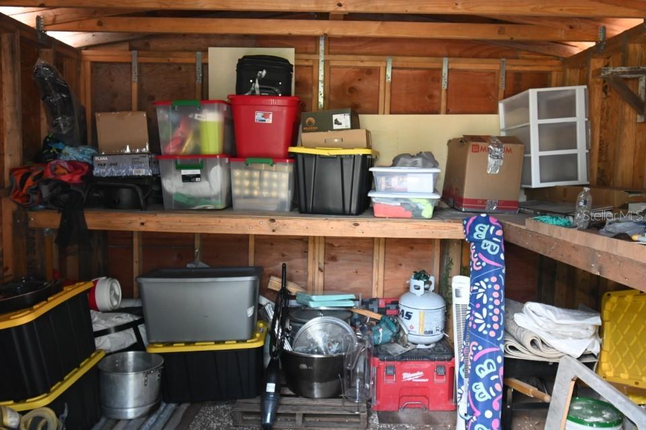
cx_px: 323
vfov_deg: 43.6
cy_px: 215
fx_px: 538
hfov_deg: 61.9
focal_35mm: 30
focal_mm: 20
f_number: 5.6
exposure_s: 1/60
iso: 2000
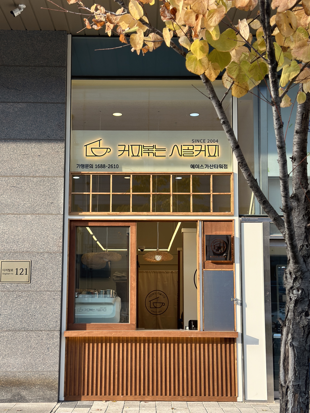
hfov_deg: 30.3
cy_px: 206
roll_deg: -1.3
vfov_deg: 39.7
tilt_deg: +7.7
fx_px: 573
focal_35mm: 48
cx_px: 155
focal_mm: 6.86
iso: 80
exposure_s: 1/1030
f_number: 1.78
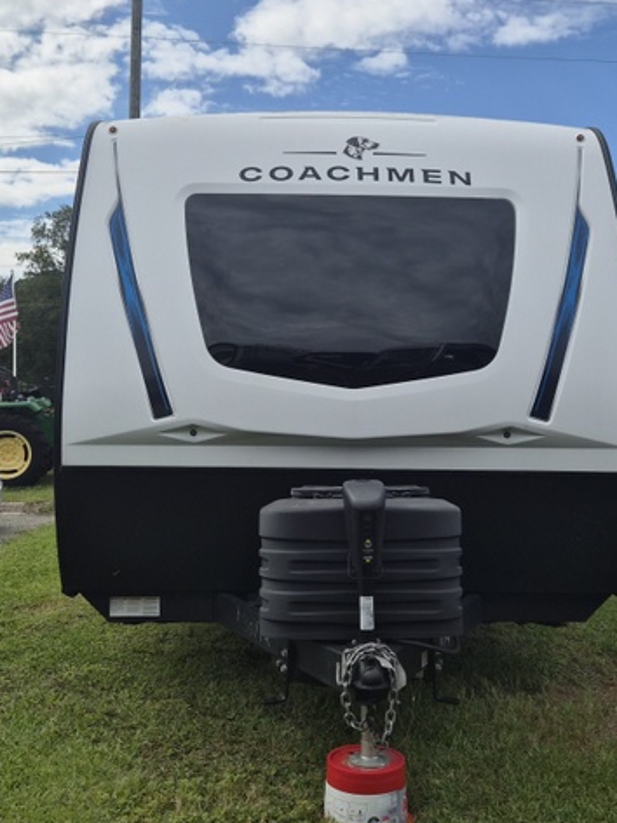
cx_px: 331
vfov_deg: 47.8
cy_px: 361
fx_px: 927
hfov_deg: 36.8
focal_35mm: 39
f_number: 1.8
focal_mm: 5.4
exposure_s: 1/7696
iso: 80
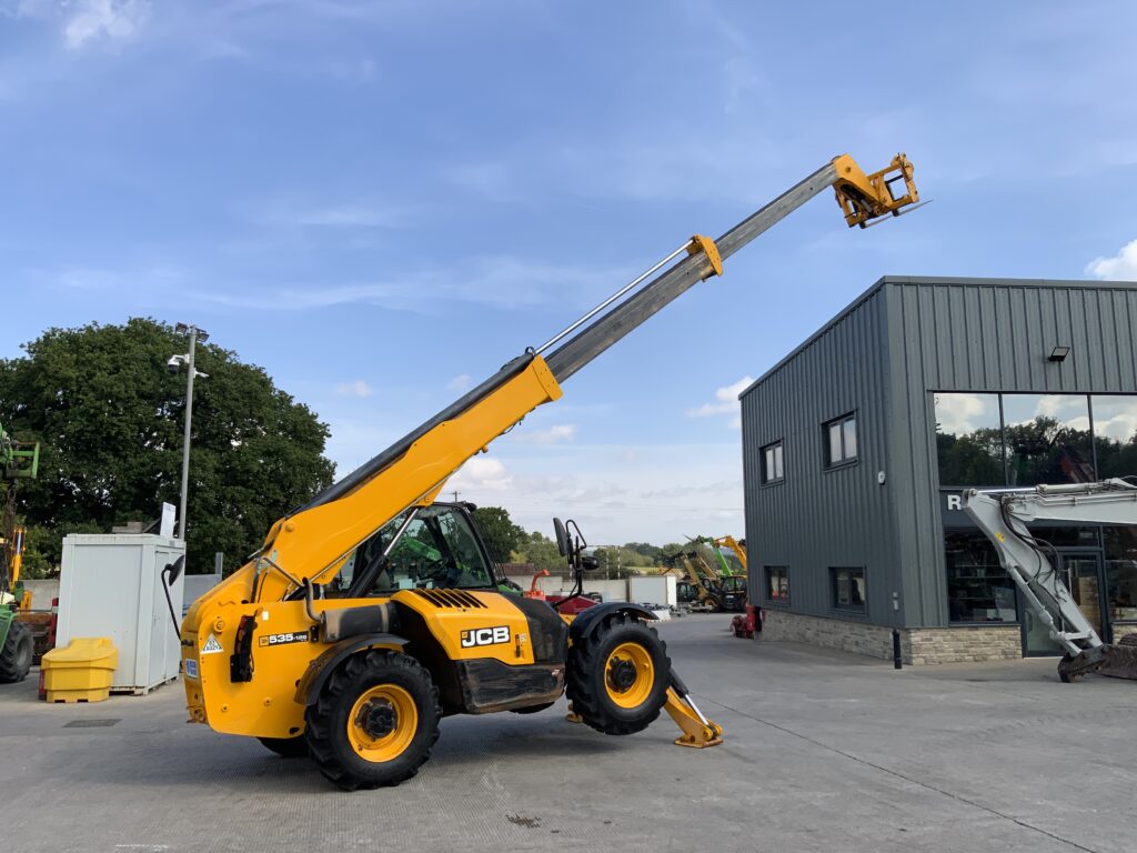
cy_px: 426
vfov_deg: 48.2
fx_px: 953
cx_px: 568
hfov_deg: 61.7
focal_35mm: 29
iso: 16
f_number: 1.8
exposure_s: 1/1730
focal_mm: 3
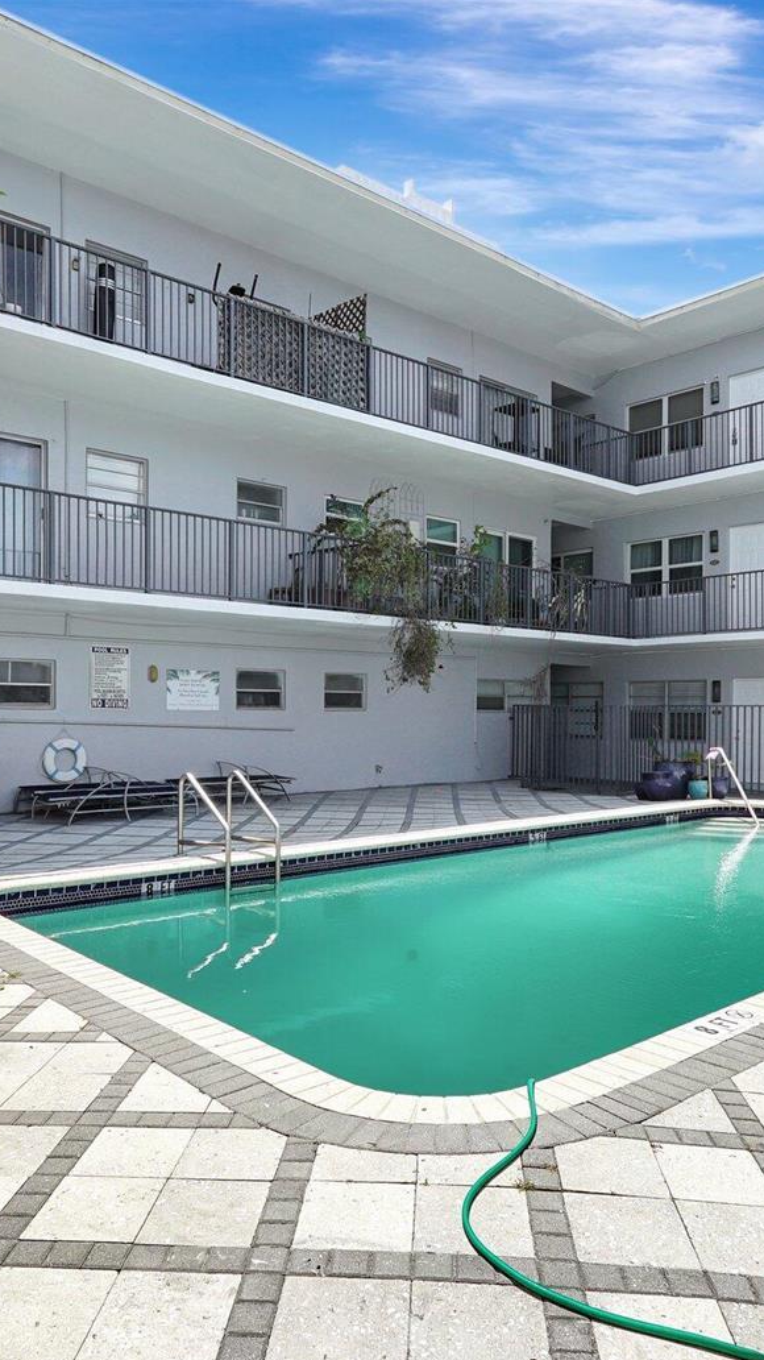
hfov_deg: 44.4
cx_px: 379
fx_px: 937
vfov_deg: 71.9
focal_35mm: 26
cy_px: 702
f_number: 16
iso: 640
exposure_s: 1/640
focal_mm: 16
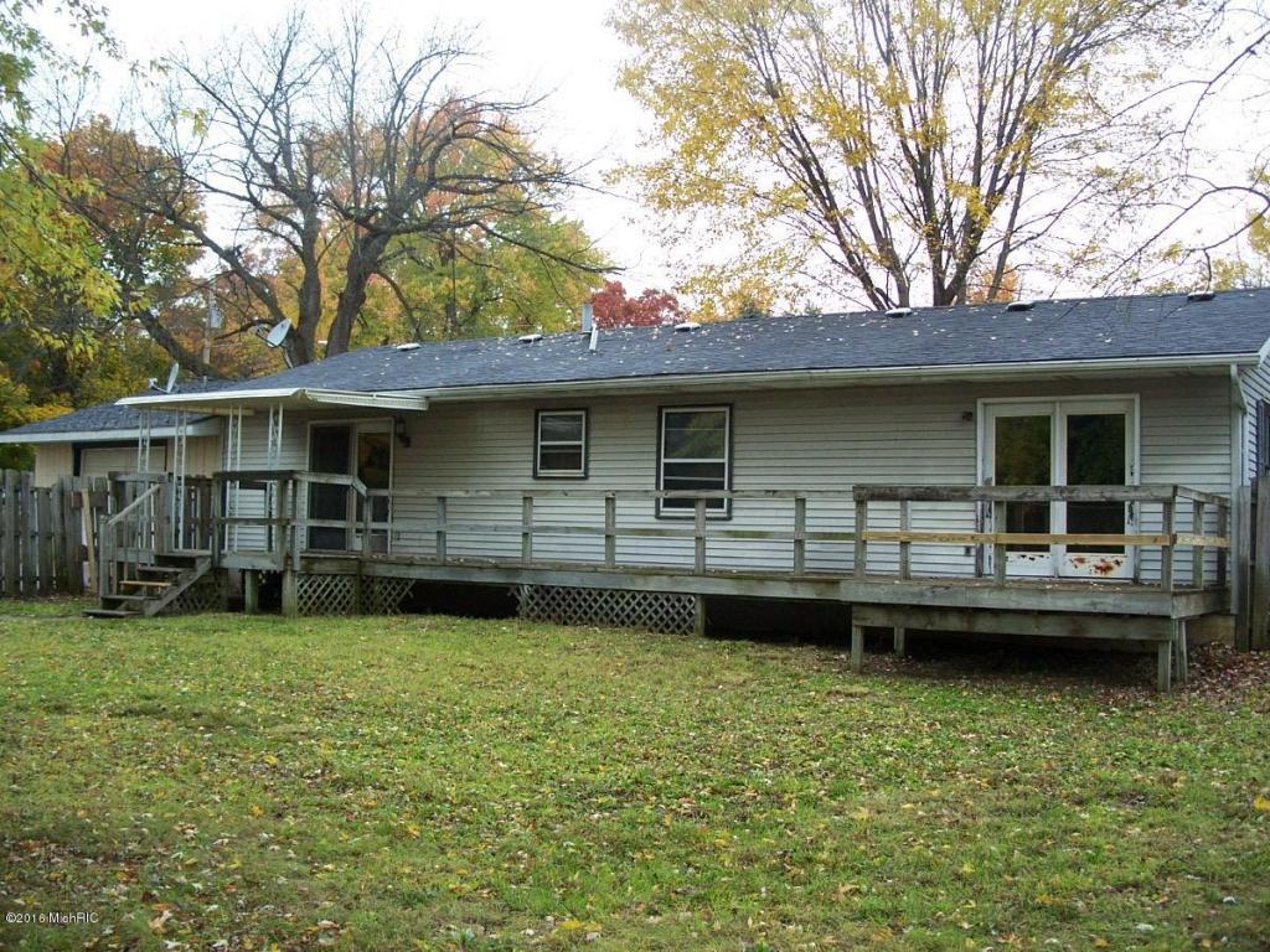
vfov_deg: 38.7
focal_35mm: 37
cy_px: 476
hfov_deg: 50.1
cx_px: 635
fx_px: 1357
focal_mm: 7.8
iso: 125
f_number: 2.8
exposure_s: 1/80
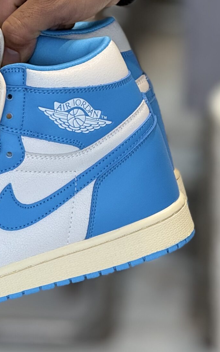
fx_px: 2859
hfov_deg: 4.4
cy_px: 152
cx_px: -3
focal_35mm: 298
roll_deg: -1.7
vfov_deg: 7.0
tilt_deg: -16.5
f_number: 2.8
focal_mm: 15.66
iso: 100
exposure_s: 1/100
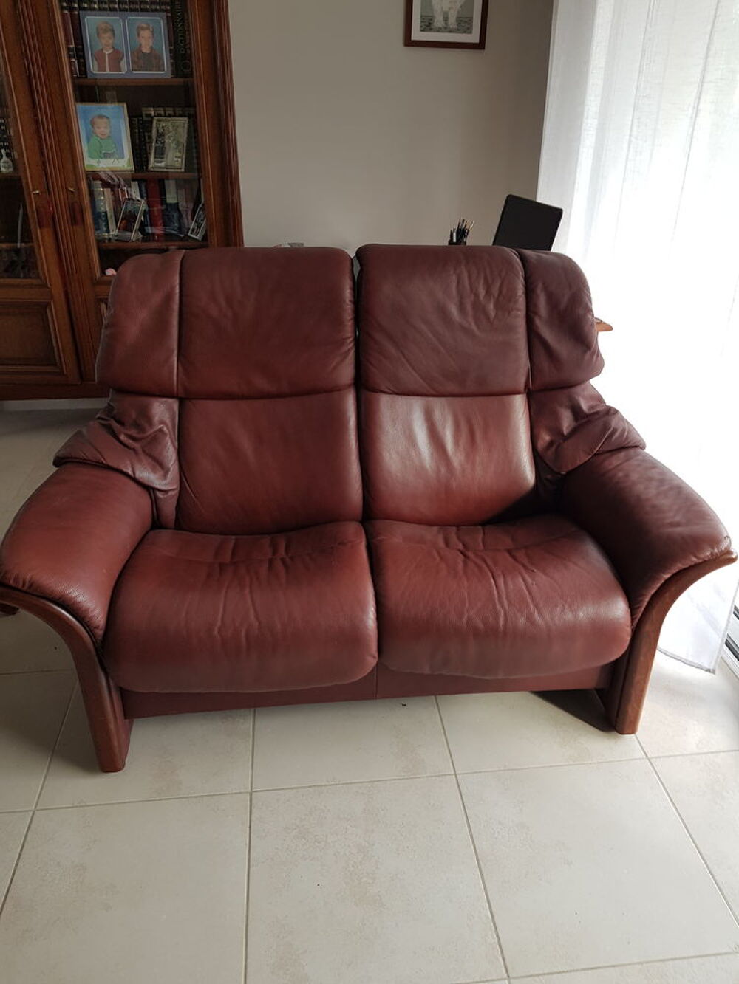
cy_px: 492
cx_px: 370
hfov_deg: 53.1
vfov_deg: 67.3
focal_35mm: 26
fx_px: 740
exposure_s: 1/50
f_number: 1.7
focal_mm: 4.2
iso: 50
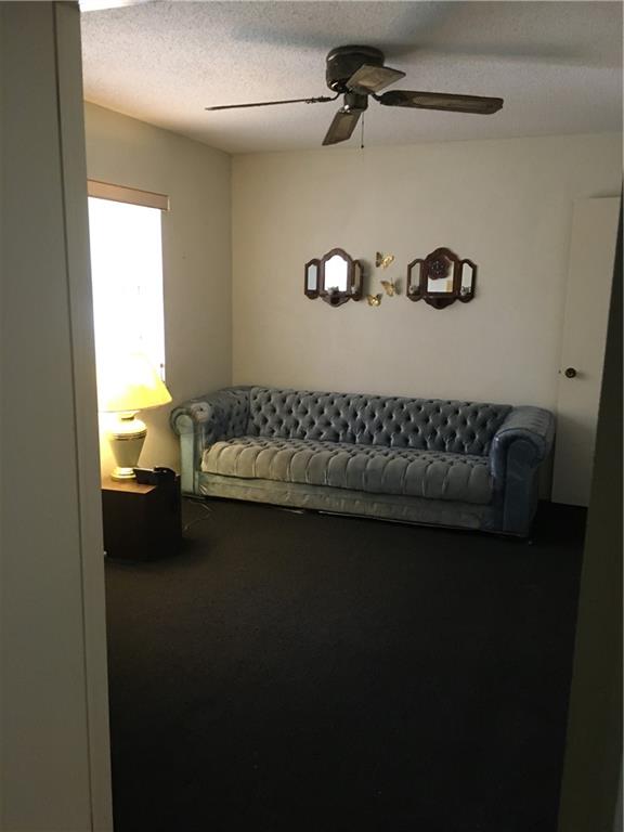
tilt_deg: -9.8
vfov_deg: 61.7
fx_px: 697
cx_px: 312
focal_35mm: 29
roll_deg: +0.2
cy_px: 416
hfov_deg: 48.2
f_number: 2.2
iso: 200
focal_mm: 4.15
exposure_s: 1/15
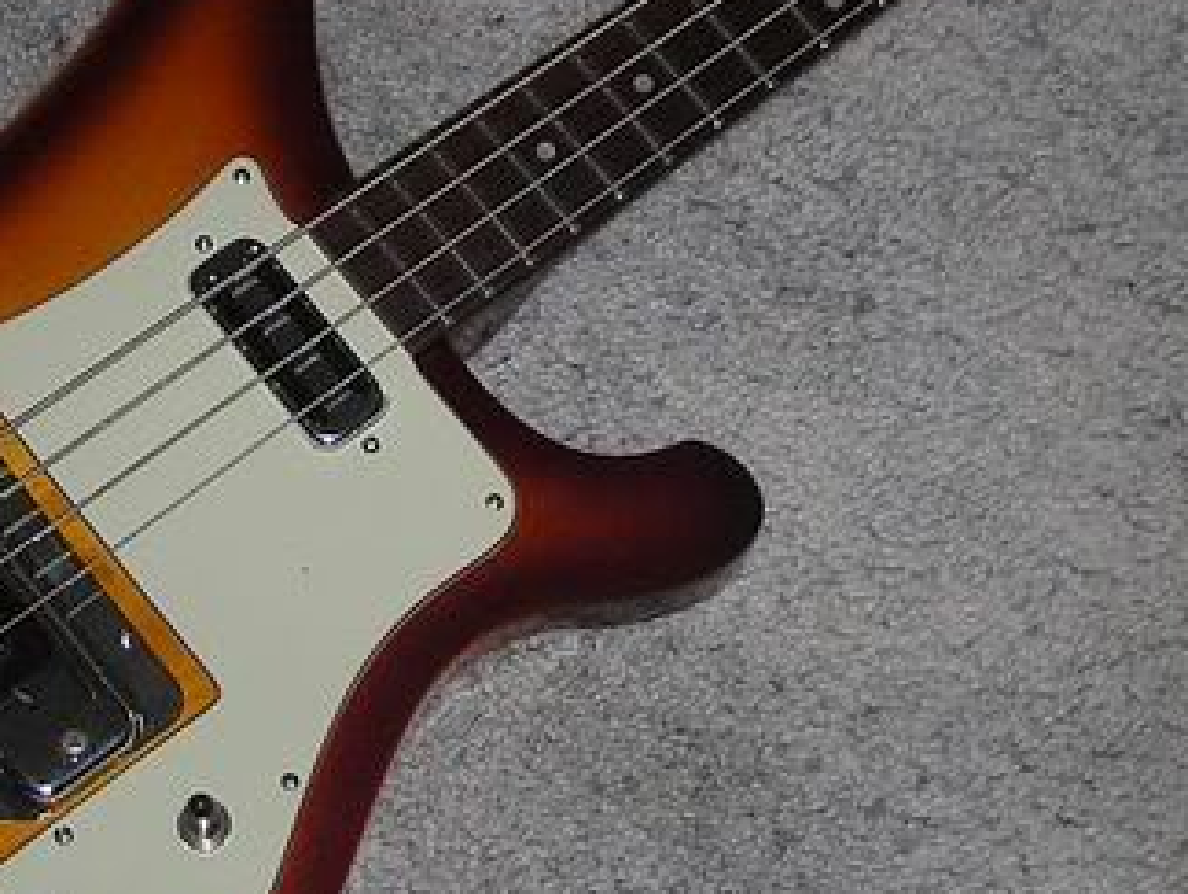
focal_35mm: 94
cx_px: 577
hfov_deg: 20.8
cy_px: 228
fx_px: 3230
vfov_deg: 15.7
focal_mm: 6.3
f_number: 3.2
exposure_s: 1/60.1
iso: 50
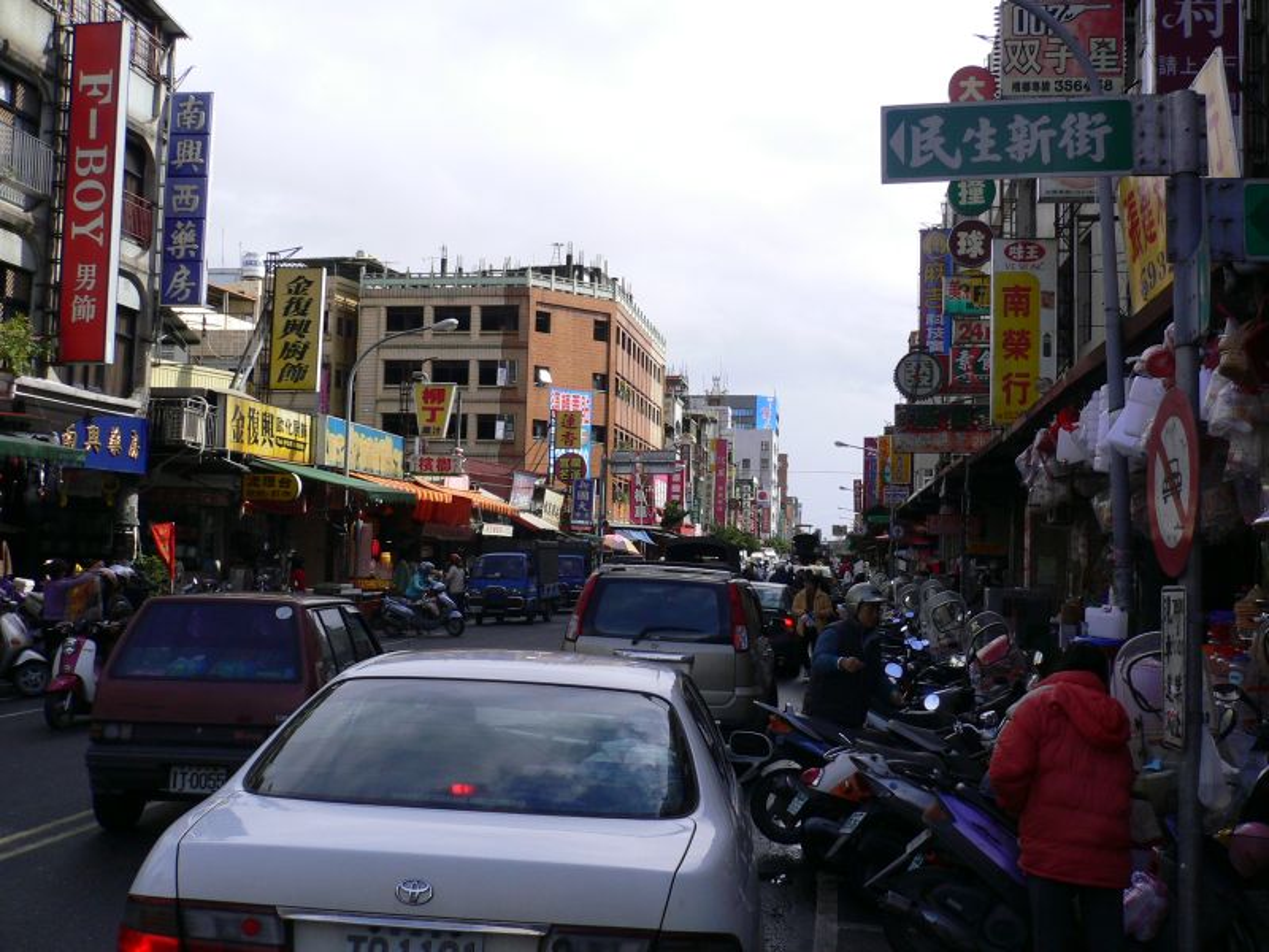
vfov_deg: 40.7
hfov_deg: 52.6
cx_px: 634
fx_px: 1283
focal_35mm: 35
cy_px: 476
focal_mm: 5.8
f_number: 5.6
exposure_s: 1/320
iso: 80
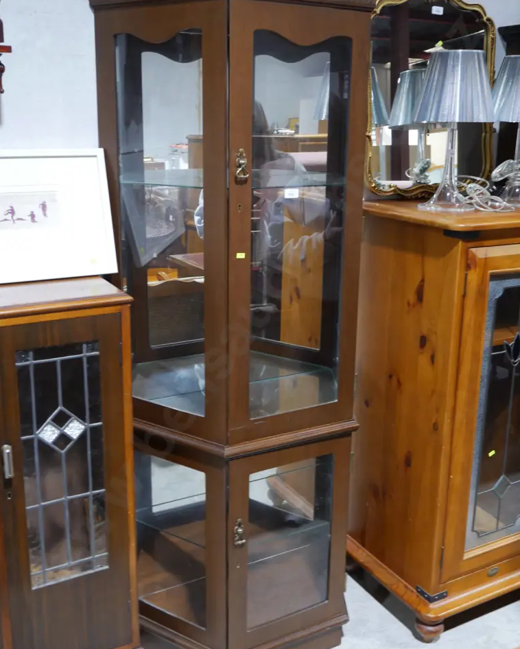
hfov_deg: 39.2
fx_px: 731
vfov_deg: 47.9
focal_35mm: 38
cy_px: 305
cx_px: 261
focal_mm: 18
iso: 1000
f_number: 4
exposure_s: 1/60
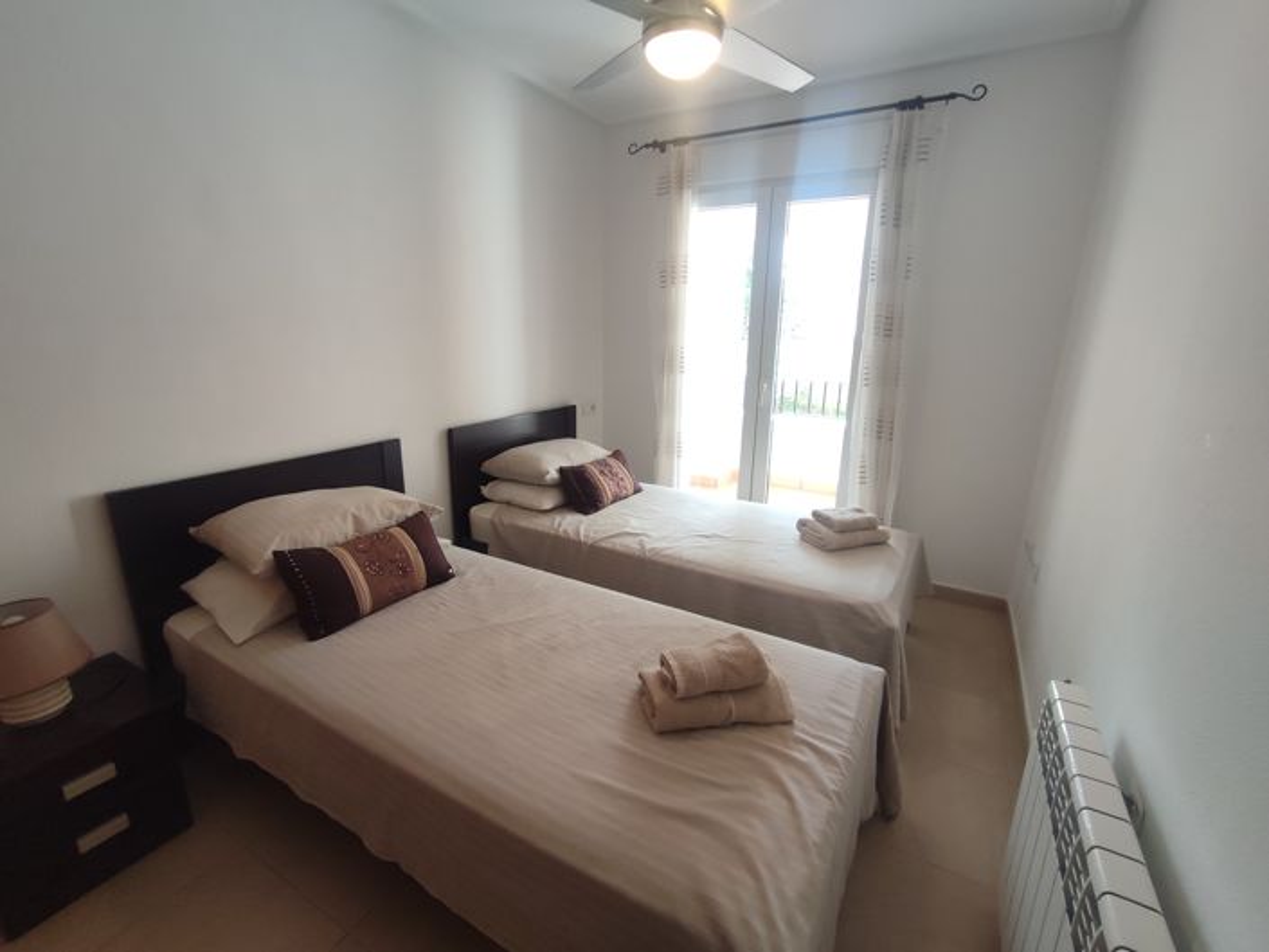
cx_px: 634
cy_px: 476
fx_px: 587
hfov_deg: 94.5
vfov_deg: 78.1
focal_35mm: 16
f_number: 2.2
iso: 177
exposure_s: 1/100
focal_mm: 1.65
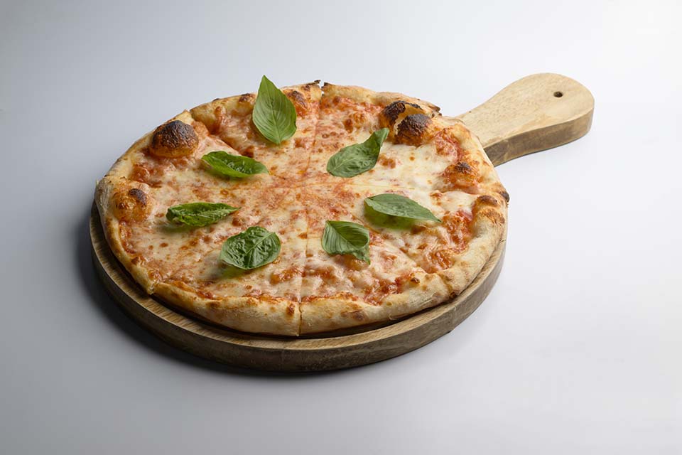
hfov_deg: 23.9
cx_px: 341
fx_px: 1610
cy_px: 228
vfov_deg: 16.1
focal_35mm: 85
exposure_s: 1/200
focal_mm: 85
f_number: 8.5
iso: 80
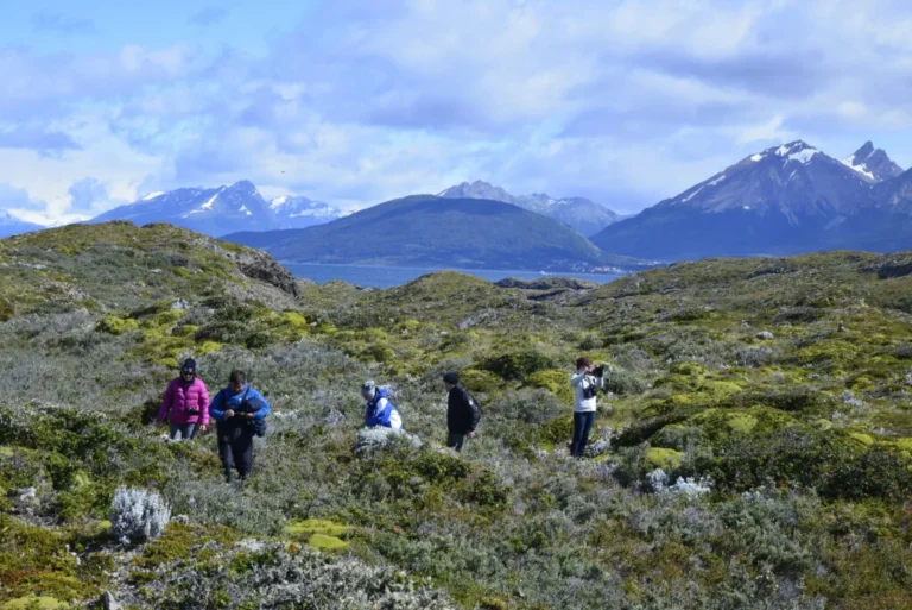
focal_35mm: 62
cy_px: 305
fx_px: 1571
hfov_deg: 32.4
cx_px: 456
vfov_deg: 21.9
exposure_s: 1/250
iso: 500
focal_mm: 62
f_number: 16
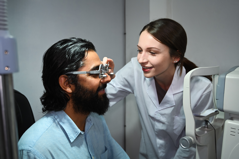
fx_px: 229
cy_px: 80
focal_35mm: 34
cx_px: 120
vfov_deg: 38.4
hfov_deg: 55.1
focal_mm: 34.5
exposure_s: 1/125
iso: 800
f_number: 4
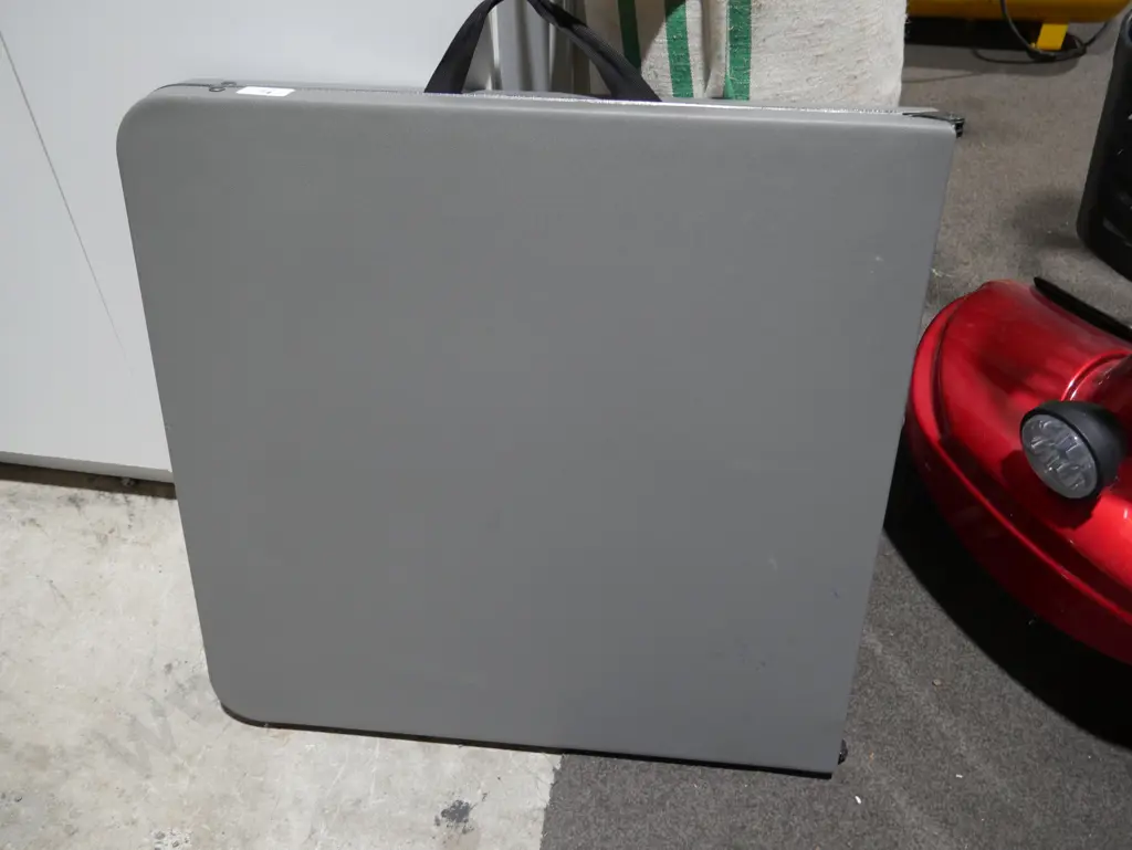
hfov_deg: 56.8
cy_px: 425
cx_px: 566
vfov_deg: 44.2
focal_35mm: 32
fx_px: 1047
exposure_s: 1/60
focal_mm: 16
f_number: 3.6
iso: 400
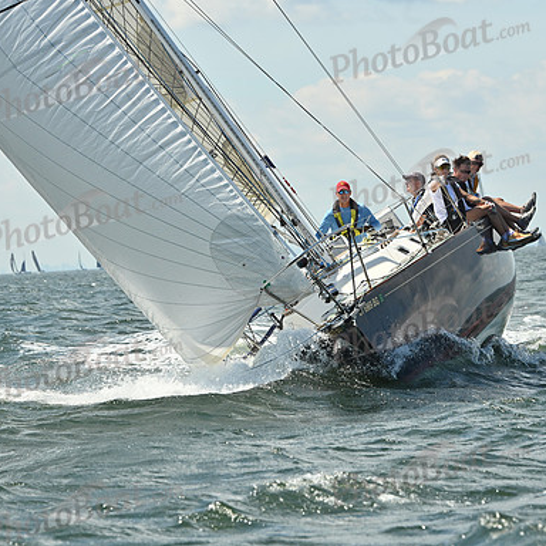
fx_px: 3783
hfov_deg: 8.3
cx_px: 257
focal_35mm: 212
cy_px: 272
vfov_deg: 8.3
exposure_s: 1/1250
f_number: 8
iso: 250
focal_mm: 165
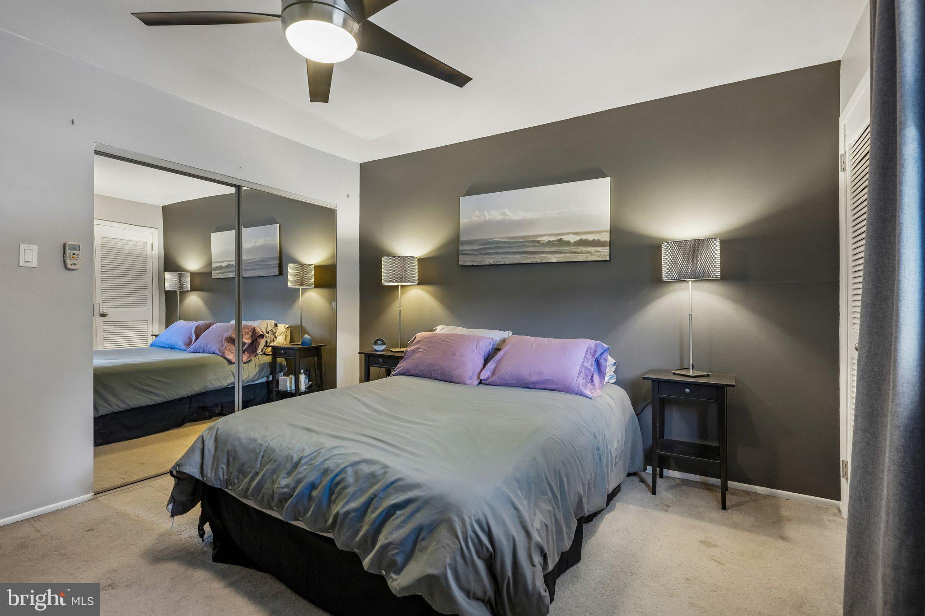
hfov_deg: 93.3
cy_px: 308
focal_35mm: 17
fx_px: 437
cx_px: 462
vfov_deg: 70.4
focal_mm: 17
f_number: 5.6
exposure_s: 1/30
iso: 3200
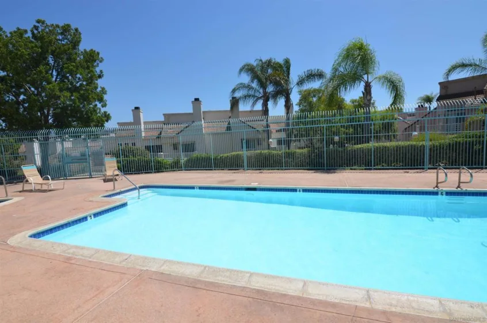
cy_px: 162
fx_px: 223
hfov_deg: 95.1
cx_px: 244
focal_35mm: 16
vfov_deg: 71.8
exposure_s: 1/320
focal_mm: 11
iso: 100
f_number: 9
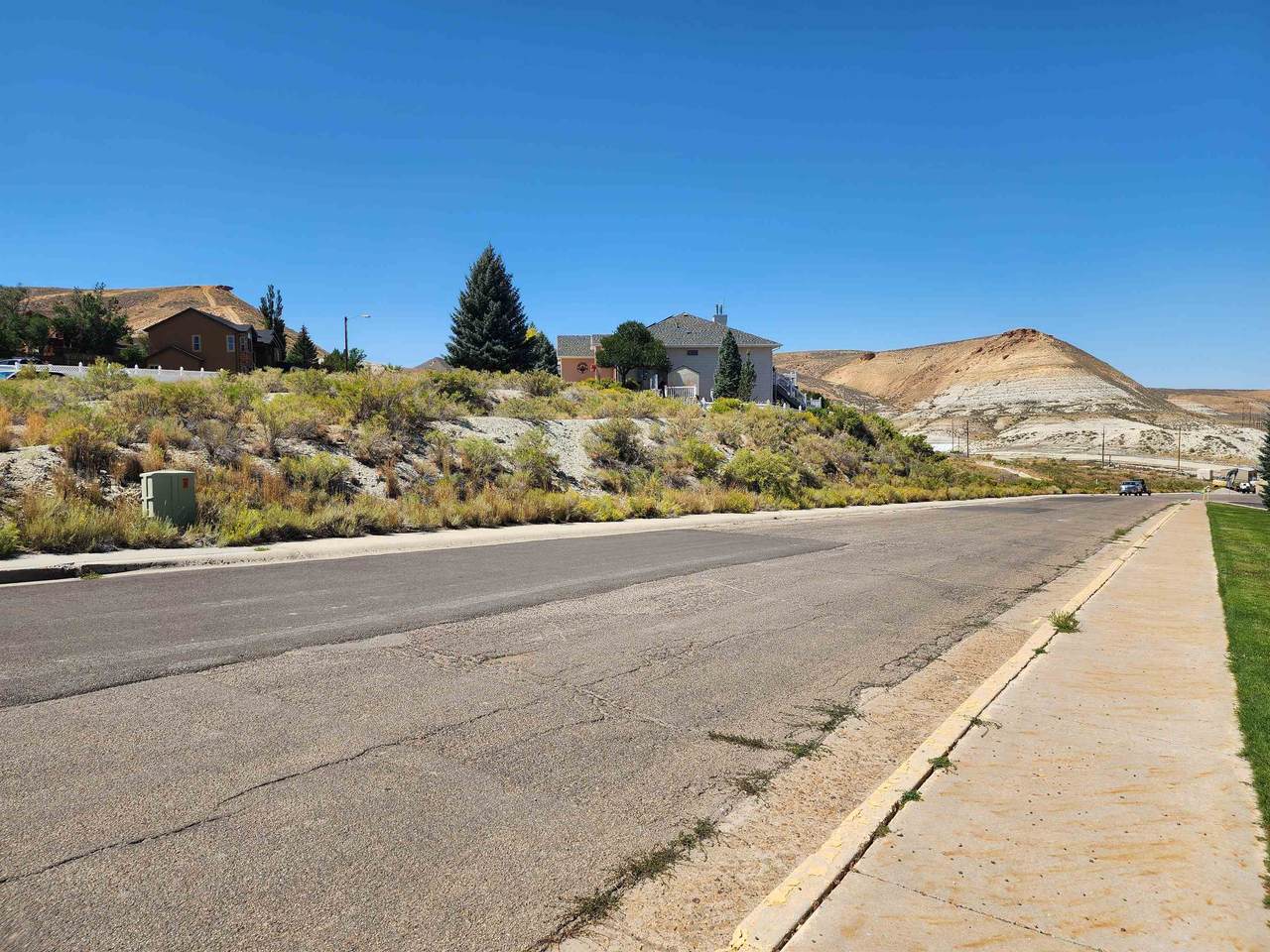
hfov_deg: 73.9
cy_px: 476
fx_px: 844
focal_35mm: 23
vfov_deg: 58.9
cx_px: 635
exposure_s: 1/1215
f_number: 1.8
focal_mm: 6.4
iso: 12
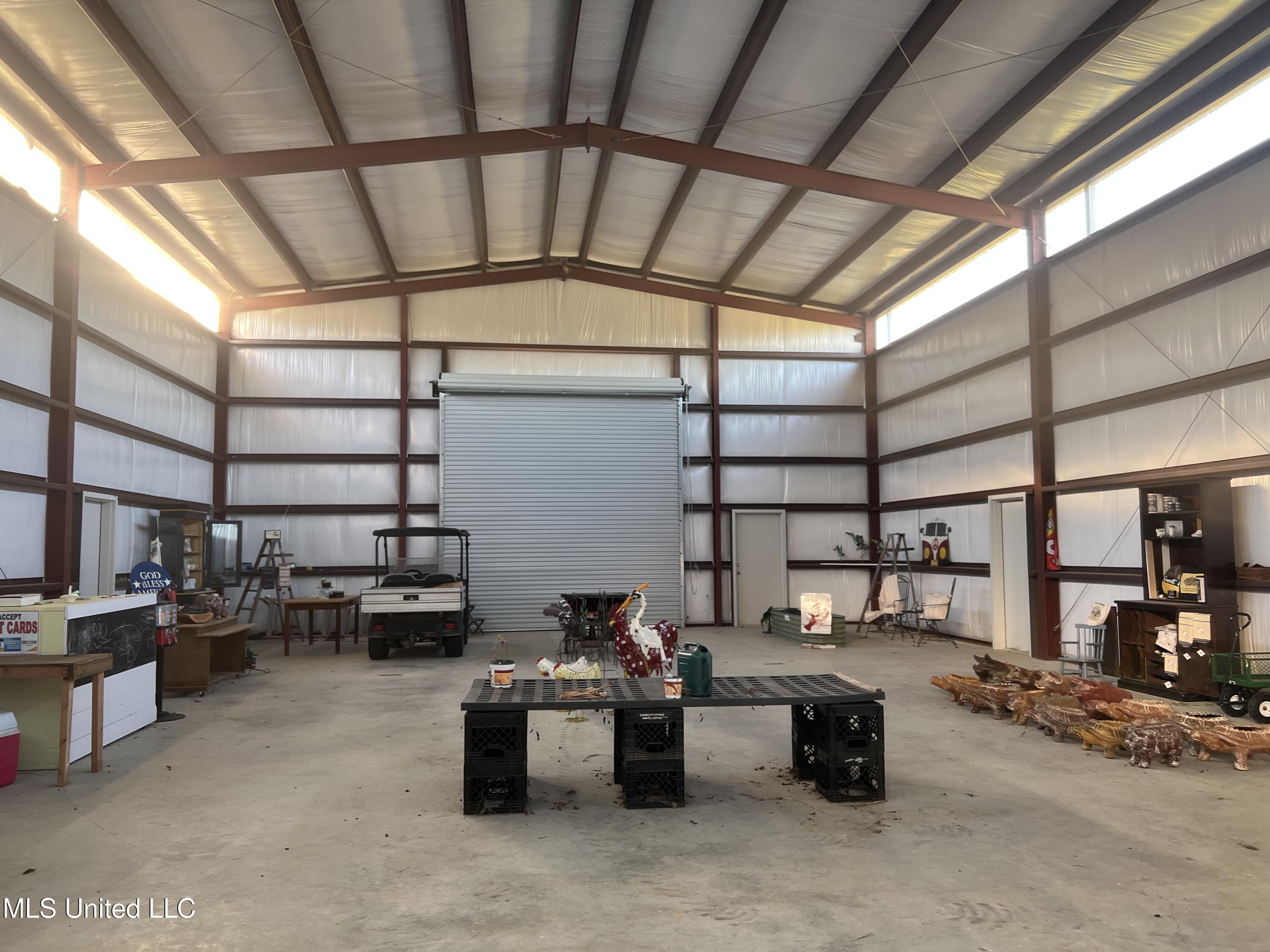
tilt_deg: +4.0
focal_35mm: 26
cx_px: 635
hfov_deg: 67.3
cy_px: 476
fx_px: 954
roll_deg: +0.1
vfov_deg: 53.1
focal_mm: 5.7
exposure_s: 1/110
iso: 125
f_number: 1.5
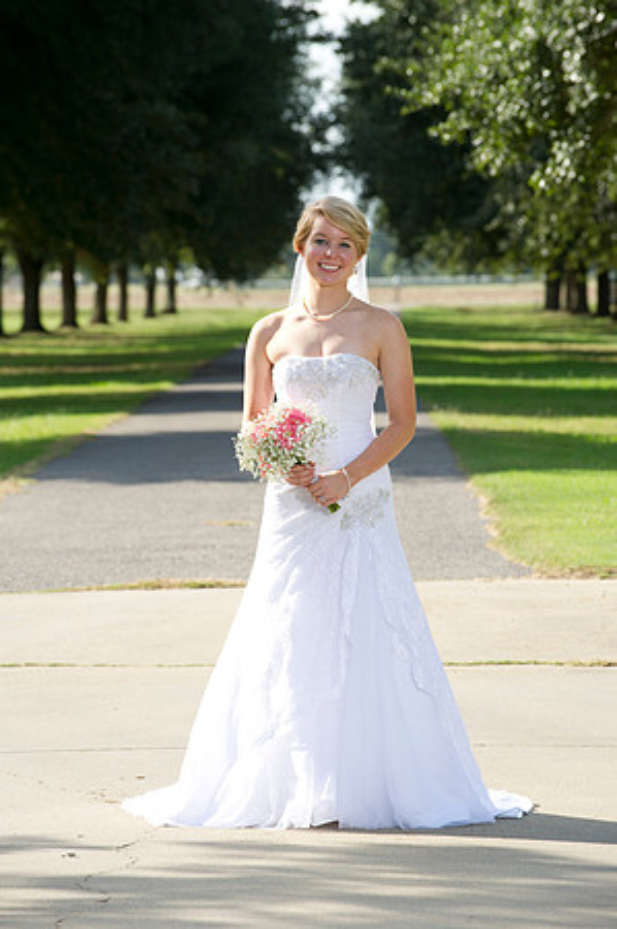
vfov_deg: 10.3
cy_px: 464
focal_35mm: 200
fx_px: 5153
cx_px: 308
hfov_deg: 6.9
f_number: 7.1
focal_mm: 200
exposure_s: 1/250
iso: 250
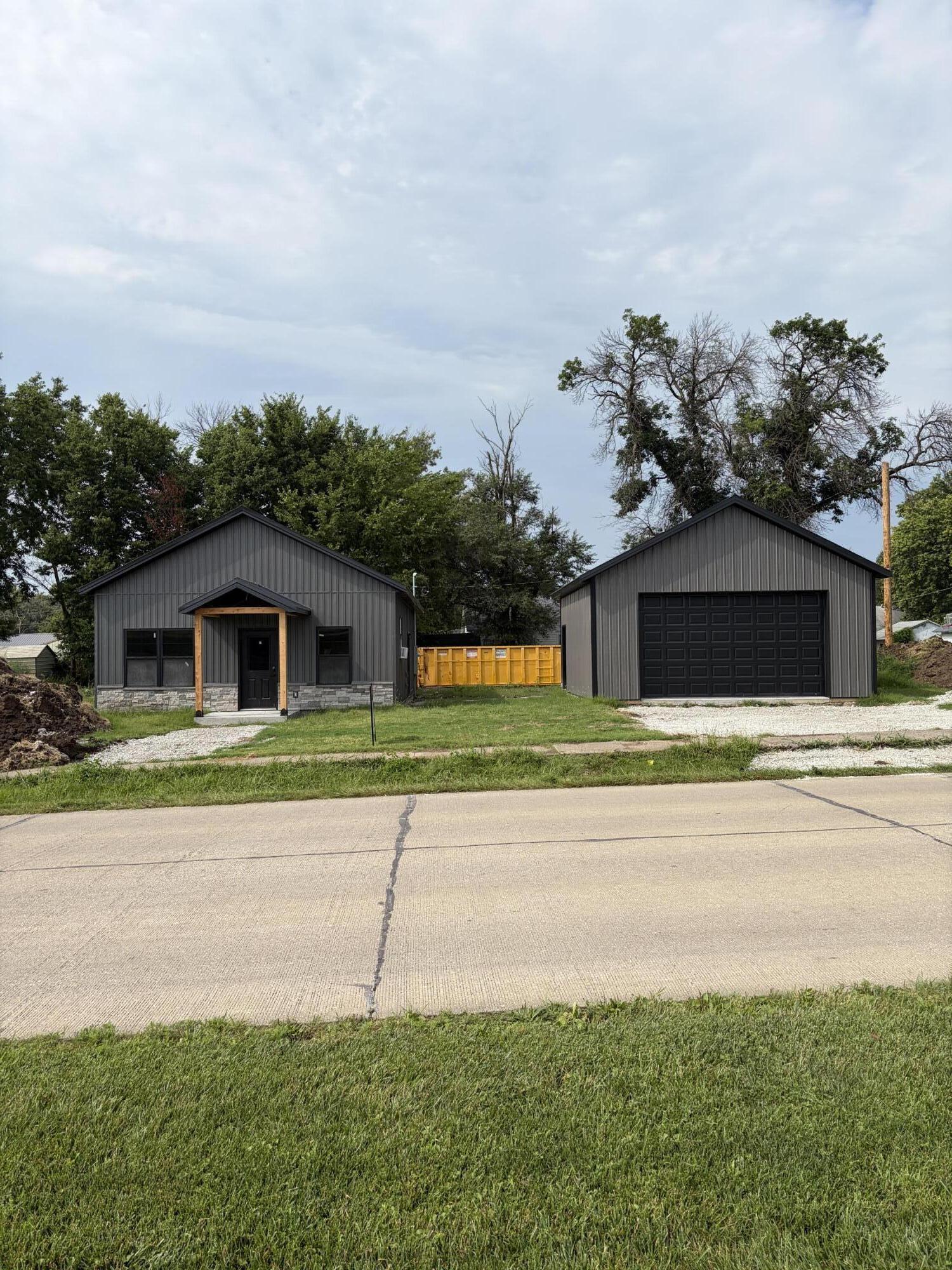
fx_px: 953
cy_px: 635
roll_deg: +1.1
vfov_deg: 67.3
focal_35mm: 26
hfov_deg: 53.1
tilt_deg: +1.8
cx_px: 476
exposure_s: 1/4950
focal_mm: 5.96
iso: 50
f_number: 1.6
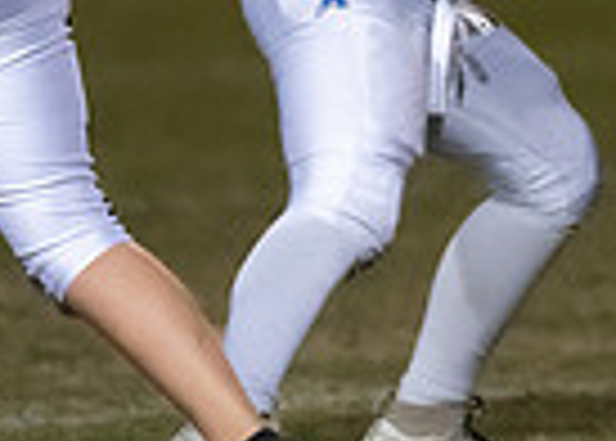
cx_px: 391
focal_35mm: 1164
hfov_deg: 1.7
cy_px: -74
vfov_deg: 1.2
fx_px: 20374
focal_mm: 200
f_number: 2.8
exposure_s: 1/1000
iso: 6400
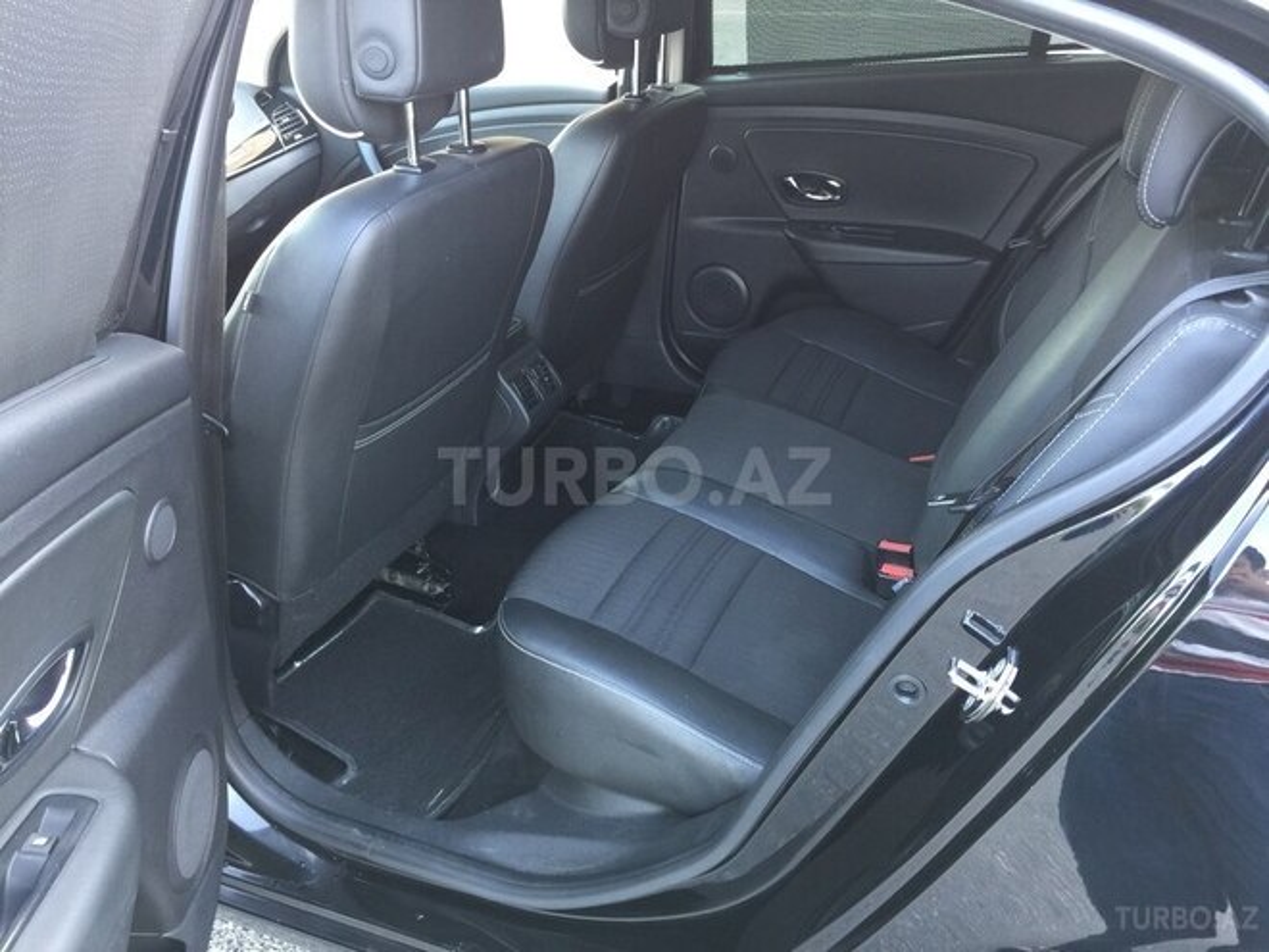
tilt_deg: -27.3
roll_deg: -1.1
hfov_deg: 61.7
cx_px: 634
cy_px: 476
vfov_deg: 48.2
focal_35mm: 29
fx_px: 1063
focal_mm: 4.15
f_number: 2.2
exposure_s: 1/17
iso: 40
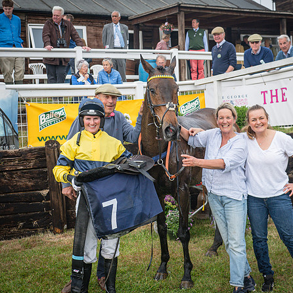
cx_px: 155
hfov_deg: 29.5
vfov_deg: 29.6
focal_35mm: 58
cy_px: 146
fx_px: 555
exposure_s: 1/400
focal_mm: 30
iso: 400
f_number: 5
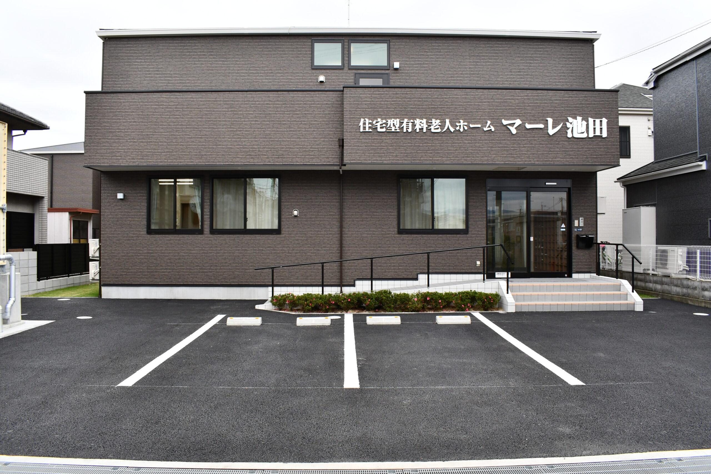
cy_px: 237
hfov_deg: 67.4
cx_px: 356
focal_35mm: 27
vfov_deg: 47.9
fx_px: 533
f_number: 10
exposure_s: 1/320
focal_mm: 18
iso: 640
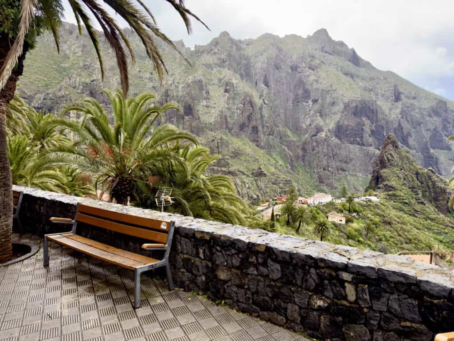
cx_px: 227
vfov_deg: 56.8
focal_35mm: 24
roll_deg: -0.4
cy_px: 170
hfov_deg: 71.6
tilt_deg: -5.7
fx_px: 315
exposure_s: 1/980
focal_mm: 6.76
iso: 100
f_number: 1.78
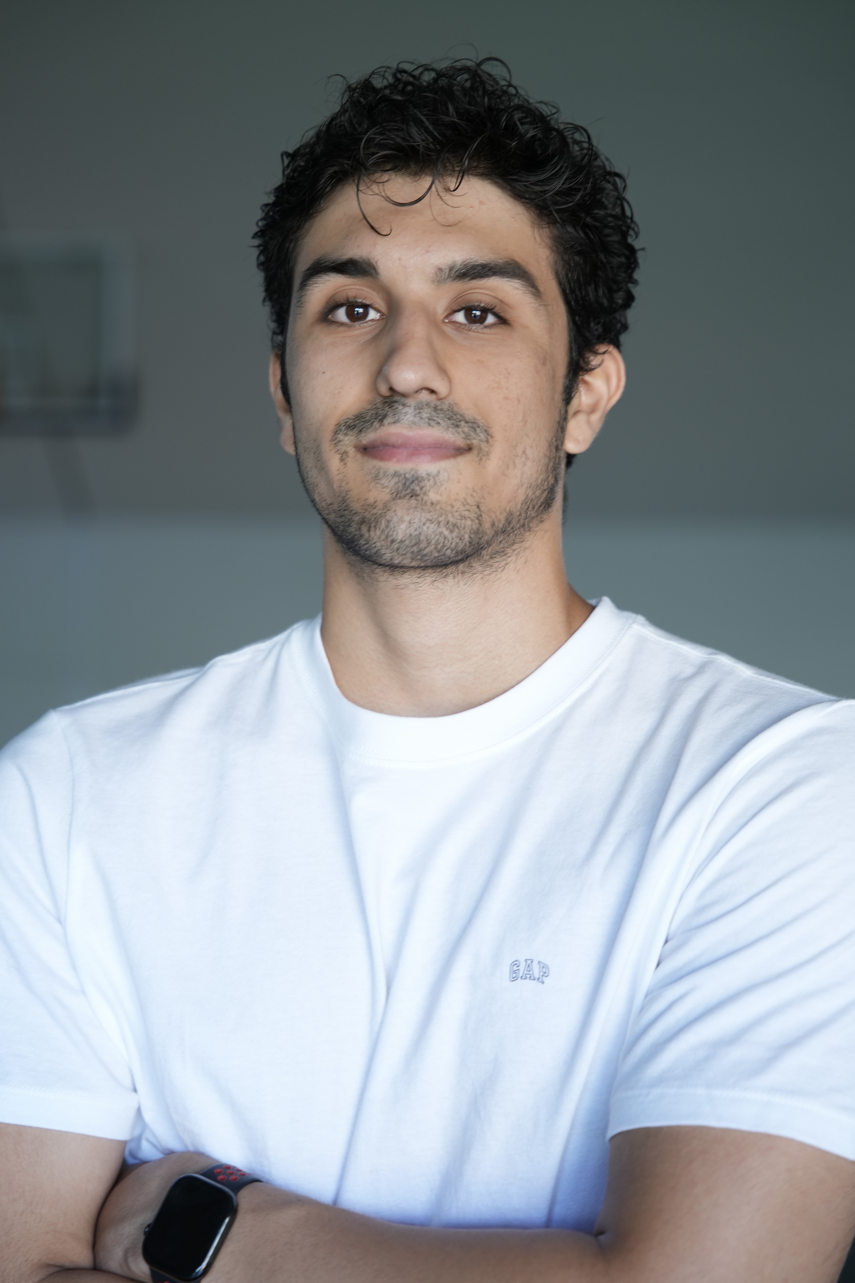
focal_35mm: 65
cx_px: 420
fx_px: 2319
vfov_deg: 30.9
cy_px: 637
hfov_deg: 20.9
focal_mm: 59.1
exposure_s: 1/80
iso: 400
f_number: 2.8
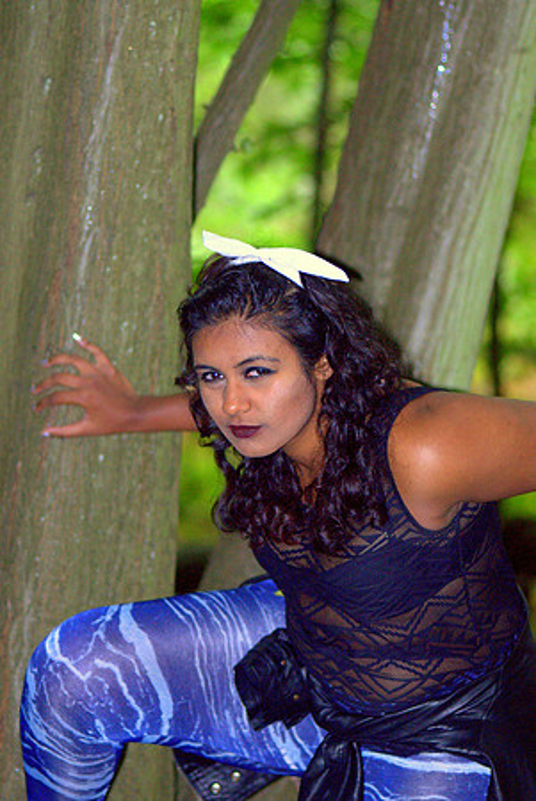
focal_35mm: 150
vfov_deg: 13.7
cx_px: 268
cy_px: 400
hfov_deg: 9.2
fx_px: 3342
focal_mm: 100
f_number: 2.8
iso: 800
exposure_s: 1/60
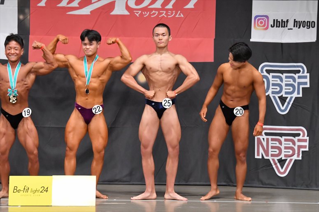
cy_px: 106
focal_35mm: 202
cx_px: 160
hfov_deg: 10.2
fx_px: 1789
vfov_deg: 6.8
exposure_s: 1/400
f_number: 5.6
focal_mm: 135
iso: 6400
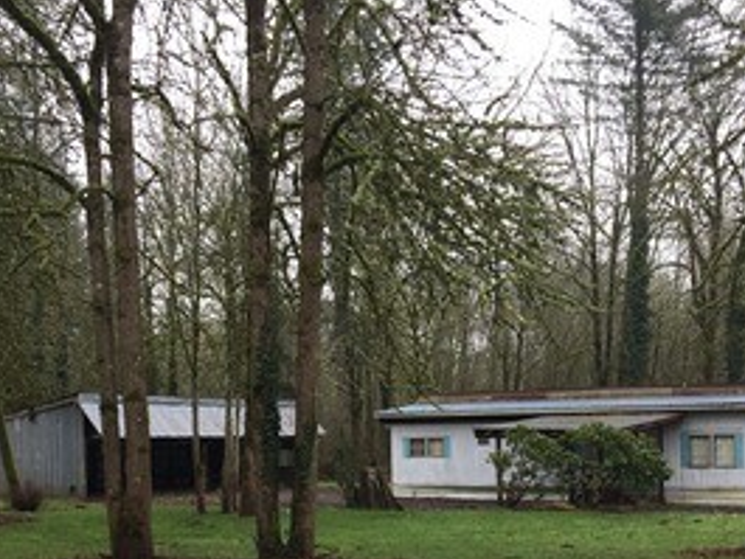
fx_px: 1206
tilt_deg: -1.5
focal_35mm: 56
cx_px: 382
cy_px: 469
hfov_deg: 34.3
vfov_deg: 25.5
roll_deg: +1.5
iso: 40
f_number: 2.2
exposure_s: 1/120
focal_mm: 4.15
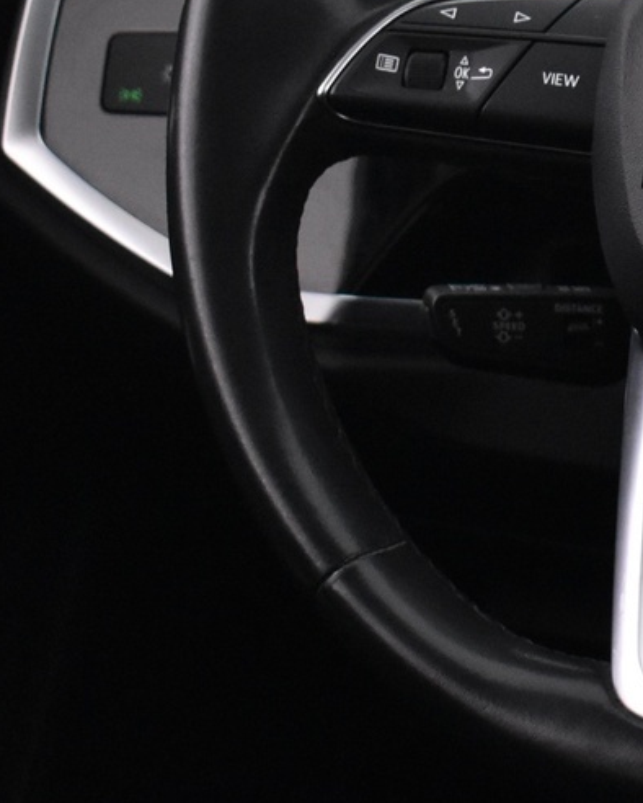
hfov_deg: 10.9
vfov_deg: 13.7
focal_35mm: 139
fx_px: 3304
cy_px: 80
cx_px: 832
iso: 3200
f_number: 4.2
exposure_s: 1/40
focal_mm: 30
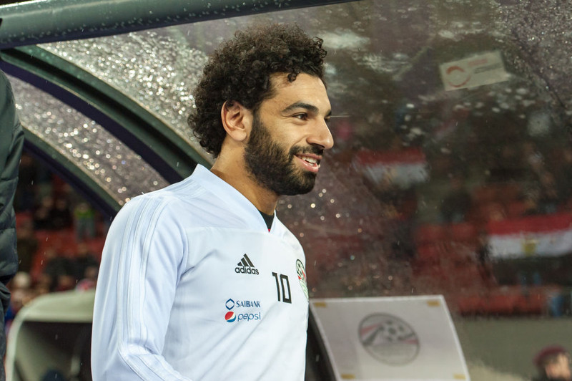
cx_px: 286
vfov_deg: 18.2
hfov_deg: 27.0
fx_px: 1191
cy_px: 190
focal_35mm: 75
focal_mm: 75
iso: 1250
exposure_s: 1/640
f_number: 4.5
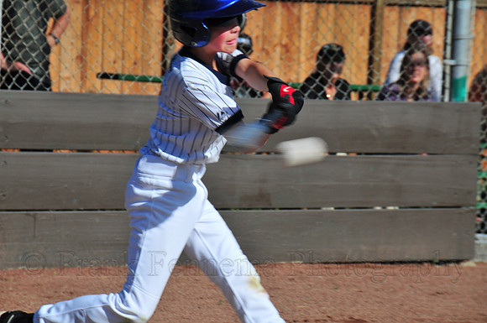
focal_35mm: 202
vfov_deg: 6.8
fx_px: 2736
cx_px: 244
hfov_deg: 10.2
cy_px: 162
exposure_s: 1/250
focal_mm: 135
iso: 200
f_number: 11
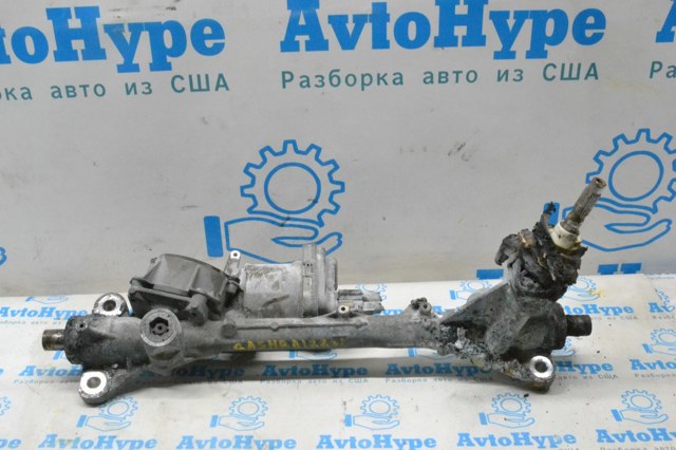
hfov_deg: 49.6
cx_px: 338
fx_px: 732
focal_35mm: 39
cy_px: 225
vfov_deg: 34.2
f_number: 18
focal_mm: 26
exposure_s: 1/50
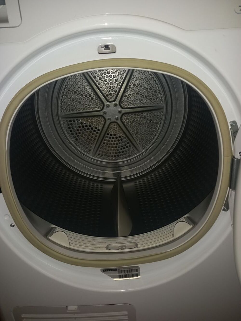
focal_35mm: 25
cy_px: 160
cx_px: 120
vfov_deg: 69.4
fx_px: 232
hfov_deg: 54.9
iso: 80
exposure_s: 1/33.3
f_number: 2
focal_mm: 4.6
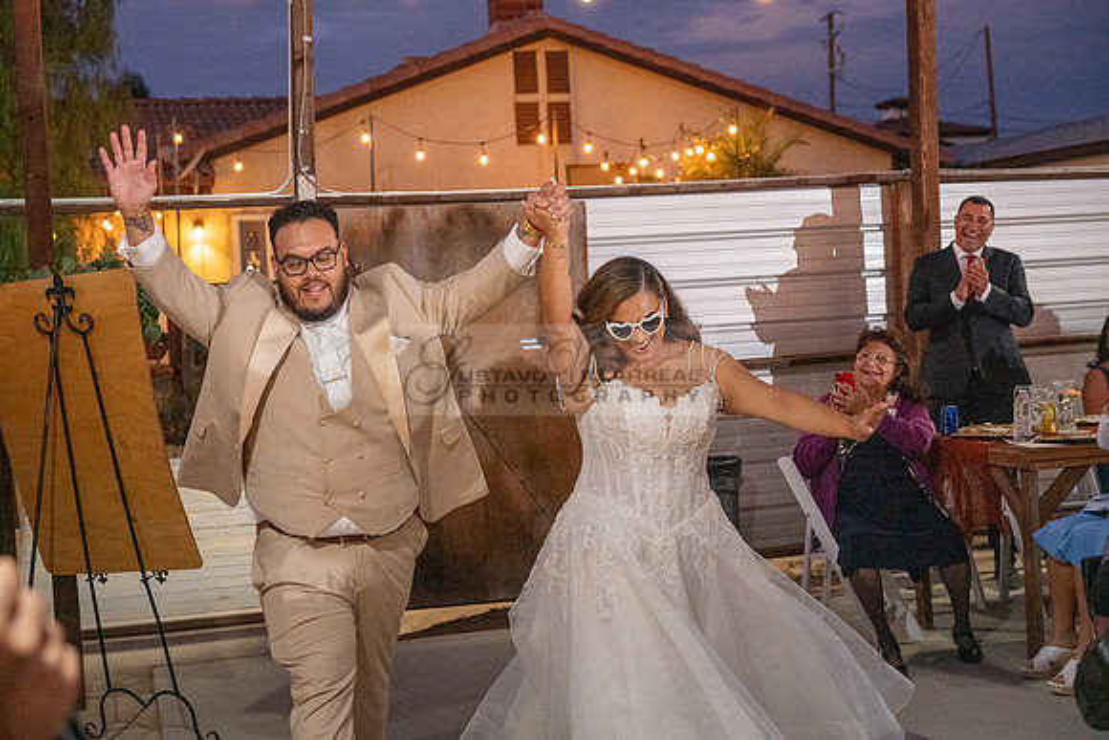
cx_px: 554
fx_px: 1602
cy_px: 370
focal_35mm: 52
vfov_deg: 26.0
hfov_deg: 38.2
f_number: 4
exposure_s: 1/250
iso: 4000
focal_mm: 52
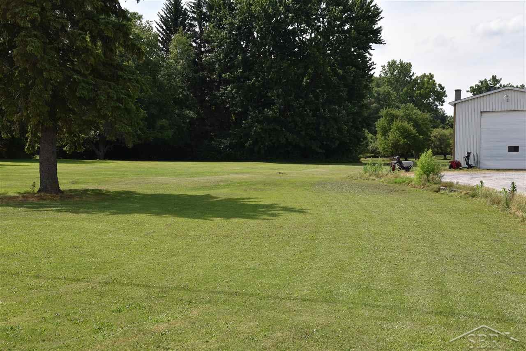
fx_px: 672
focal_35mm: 46
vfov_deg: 29.3
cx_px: 263
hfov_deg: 42.7
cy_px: 176
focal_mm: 46
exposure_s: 1/320
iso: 200
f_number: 9
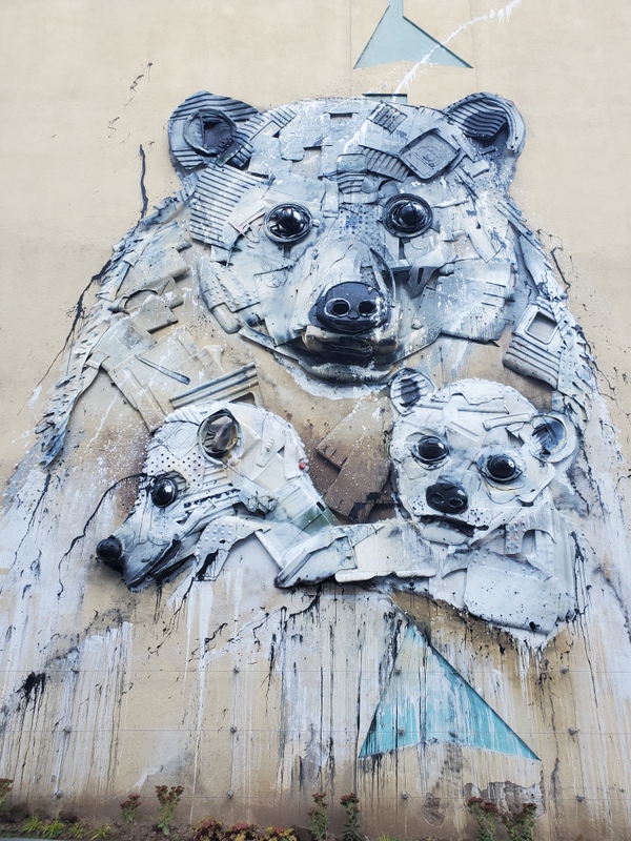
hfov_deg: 53.1
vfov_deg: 67.3
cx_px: 316
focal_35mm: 26
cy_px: 420
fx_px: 632
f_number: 2.4
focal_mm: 4.3
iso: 64
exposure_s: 1/120
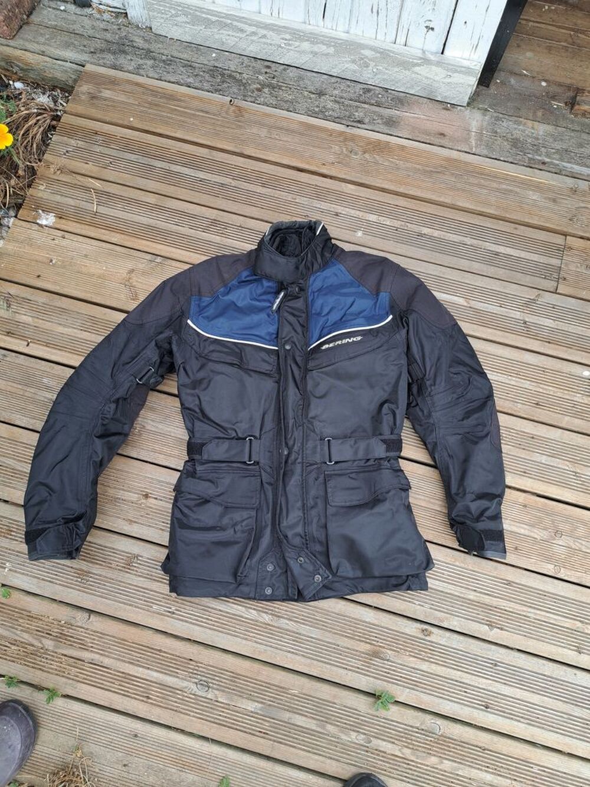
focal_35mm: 24
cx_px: 295
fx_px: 545
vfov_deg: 71.6
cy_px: 394
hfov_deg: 56.8
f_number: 1.8
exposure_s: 1/50
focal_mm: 5.23
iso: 50
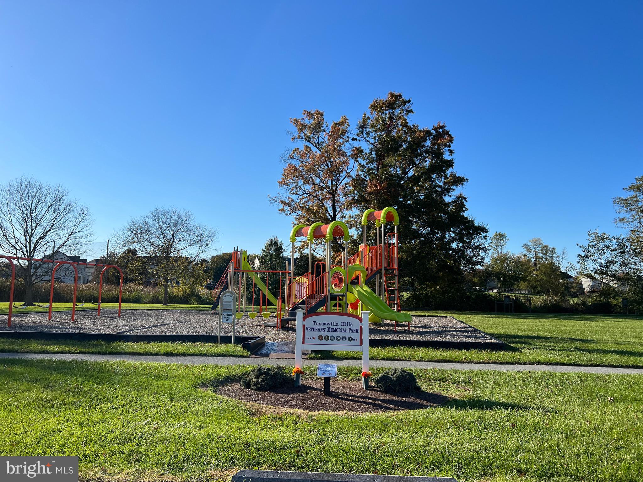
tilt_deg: +5.5
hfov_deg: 67.3
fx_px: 483
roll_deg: -1.4
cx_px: 322
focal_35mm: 26
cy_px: 241
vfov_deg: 53.1
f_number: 1.5
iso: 50
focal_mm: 5.7
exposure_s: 1/4115
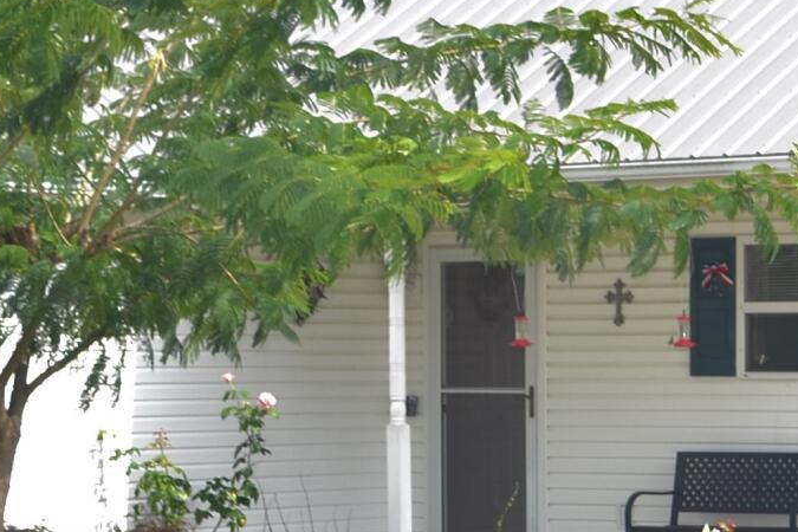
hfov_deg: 12.6
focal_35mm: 160
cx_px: 885
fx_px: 3546
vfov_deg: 8.6
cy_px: 316
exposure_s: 1/200
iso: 100
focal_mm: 24
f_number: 4
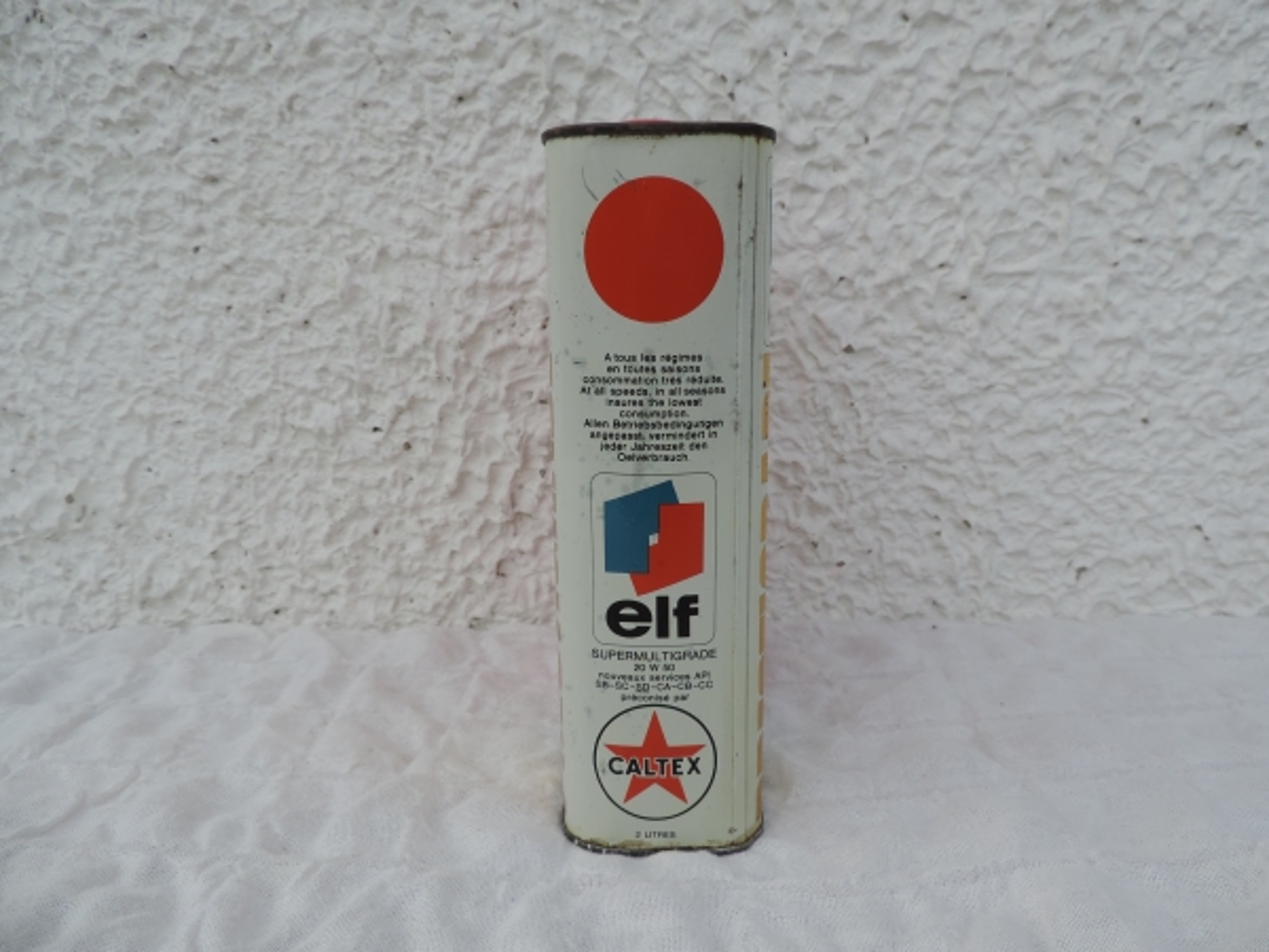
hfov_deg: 71.6
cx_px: 634
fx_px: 880
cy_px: 476
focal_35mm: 24
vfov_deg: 56.8
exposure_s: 1/800
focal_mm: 4.3
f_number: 3
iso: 80
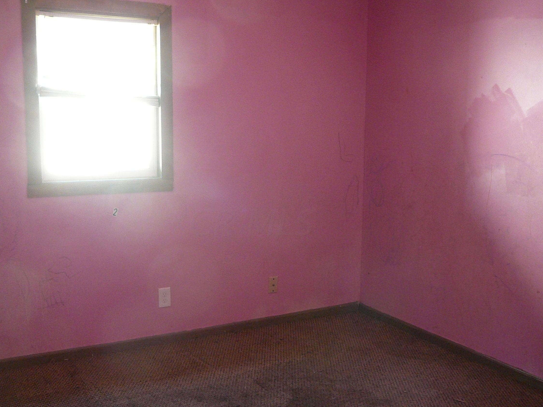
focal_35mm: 40
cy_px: 222
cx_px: 251
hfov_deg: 46.8
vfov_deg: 35.9
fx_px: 627
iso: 200
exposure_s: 1/20
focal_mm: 5.2
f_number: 2.8
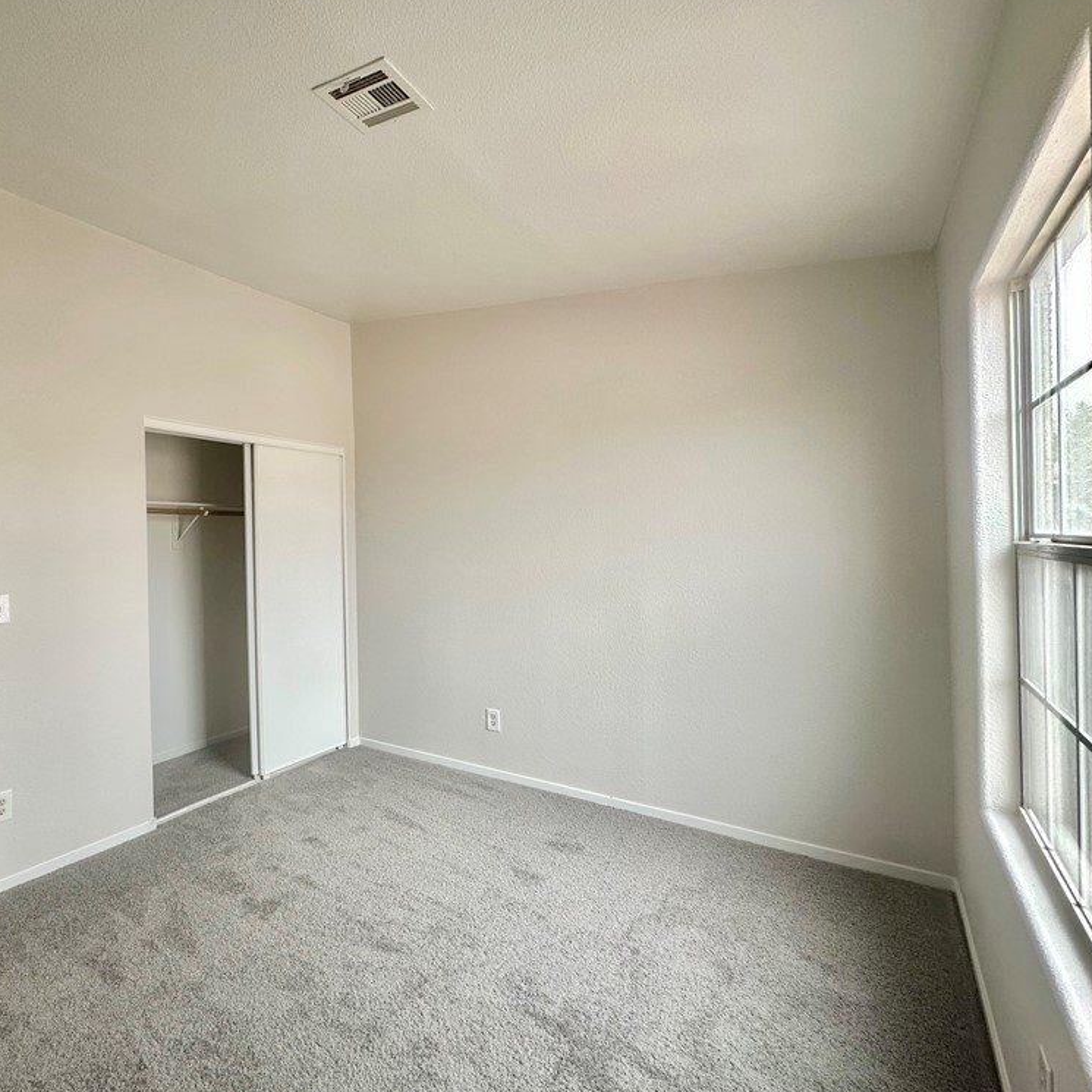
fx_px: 607
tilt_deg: +0.1
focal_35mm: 17
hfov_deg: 80.6
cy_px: 544
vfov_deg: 84.0
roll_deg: +1.7
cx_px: 346
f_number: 2.2
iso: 50
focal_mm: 2.22
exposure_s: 1/99
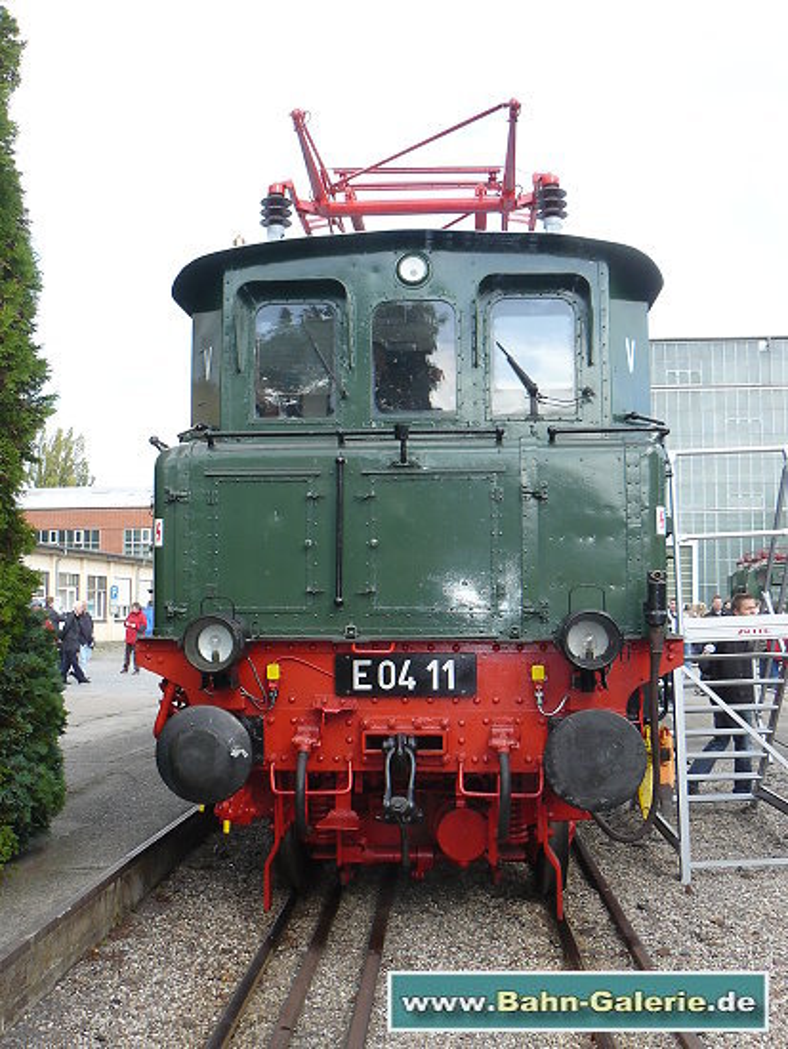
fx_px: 1092
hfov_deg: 39.7
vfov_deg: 51.3
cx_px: 394
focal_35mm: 36
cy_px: 524
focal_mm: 6
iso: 100
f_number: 4
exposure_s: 1/160
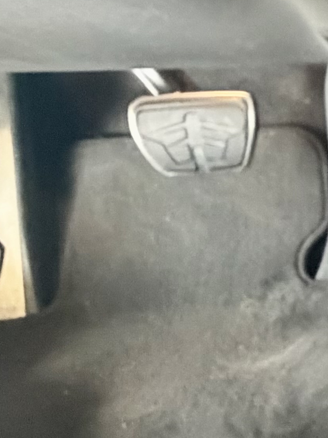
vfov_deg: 27.0
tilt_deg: -35.2
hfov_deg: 15.2
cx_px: 707
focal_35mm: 72
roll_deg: -0.8
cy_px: 193
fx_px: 910
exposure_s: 1/49
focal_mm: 2.22
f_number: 2.2
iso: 1000
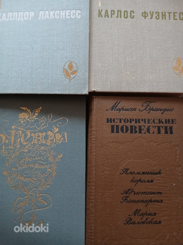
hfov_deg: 53.1
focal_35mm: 26
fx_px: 183
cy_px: 122
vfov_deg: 67.3
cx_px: 92
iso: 500
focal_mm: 3.98
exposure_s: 1/20
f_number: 1.8
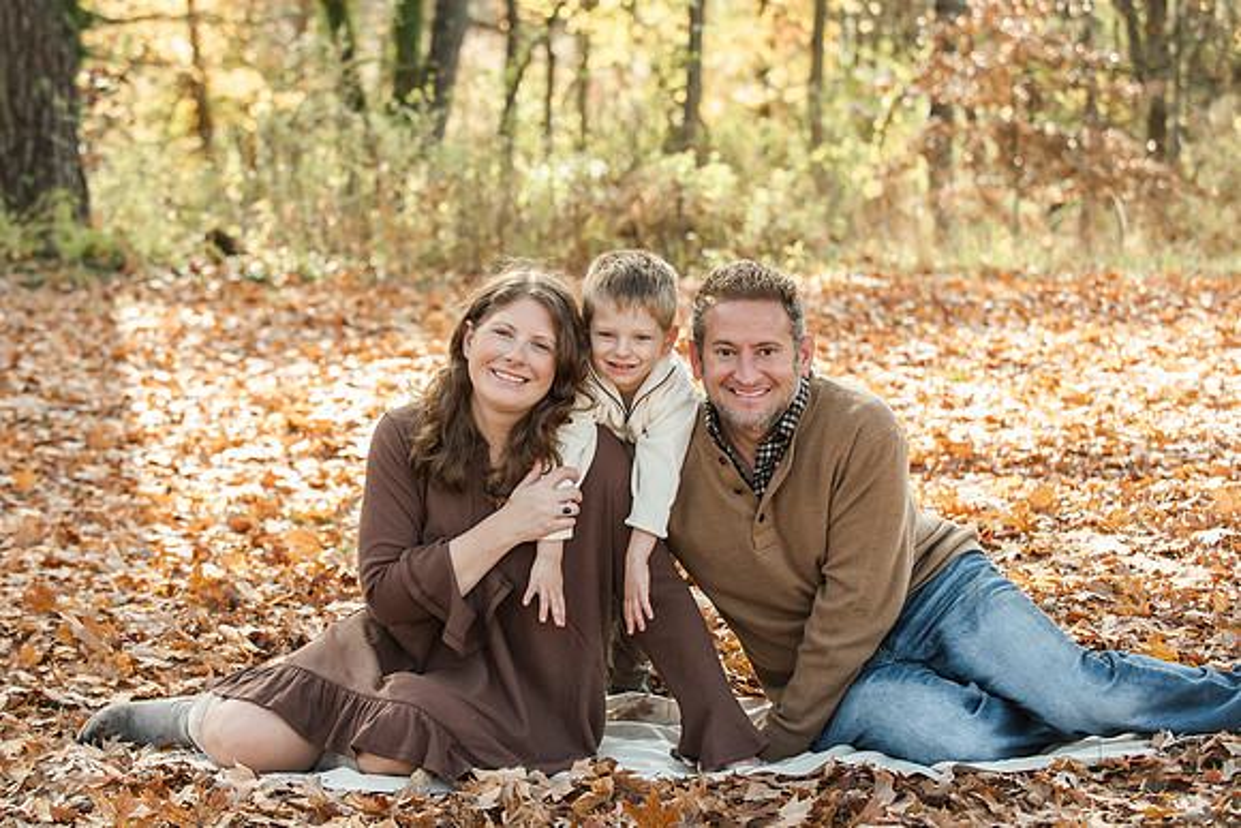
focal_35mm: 86
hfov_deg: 23.6
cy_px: 382
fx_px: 2971
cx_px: 573
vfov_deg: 15.9
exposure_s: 1/1000
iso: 800
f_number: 4.5
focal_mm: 80
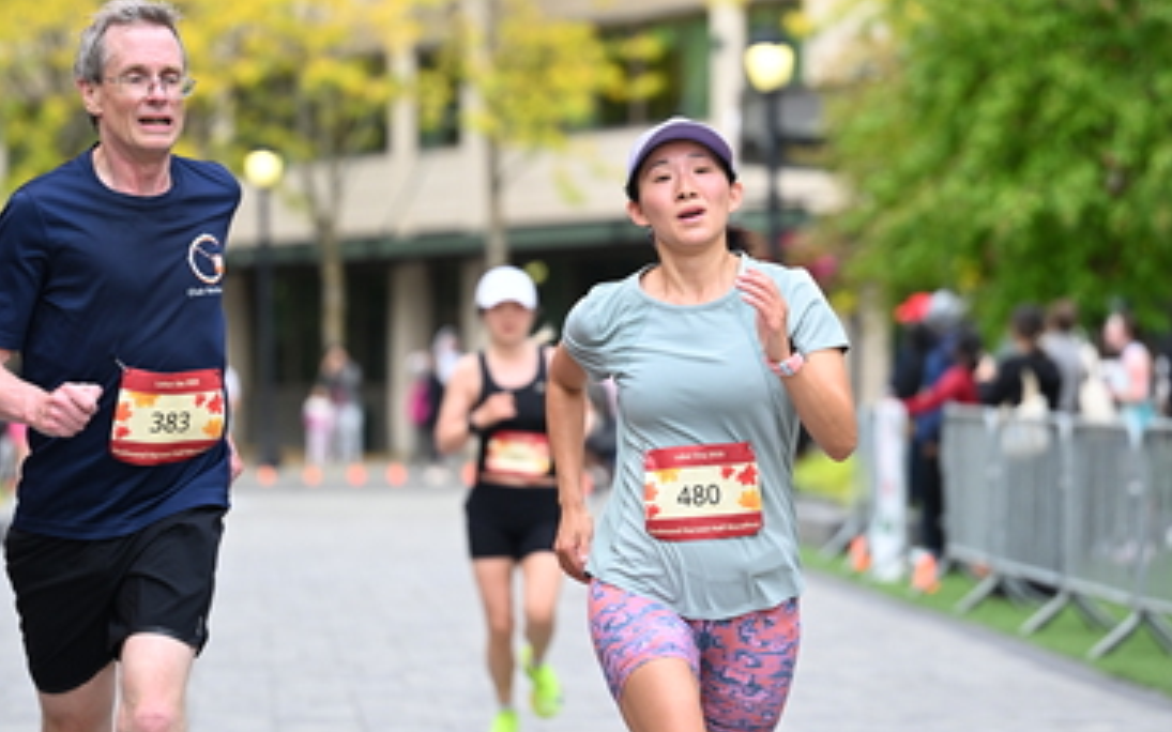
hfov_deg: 12.4
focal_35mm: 169
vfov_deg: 7.8
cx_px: 586
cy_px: 270
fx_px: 5397
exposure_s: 1/2000
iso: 1000
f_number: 2.8
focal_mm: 110
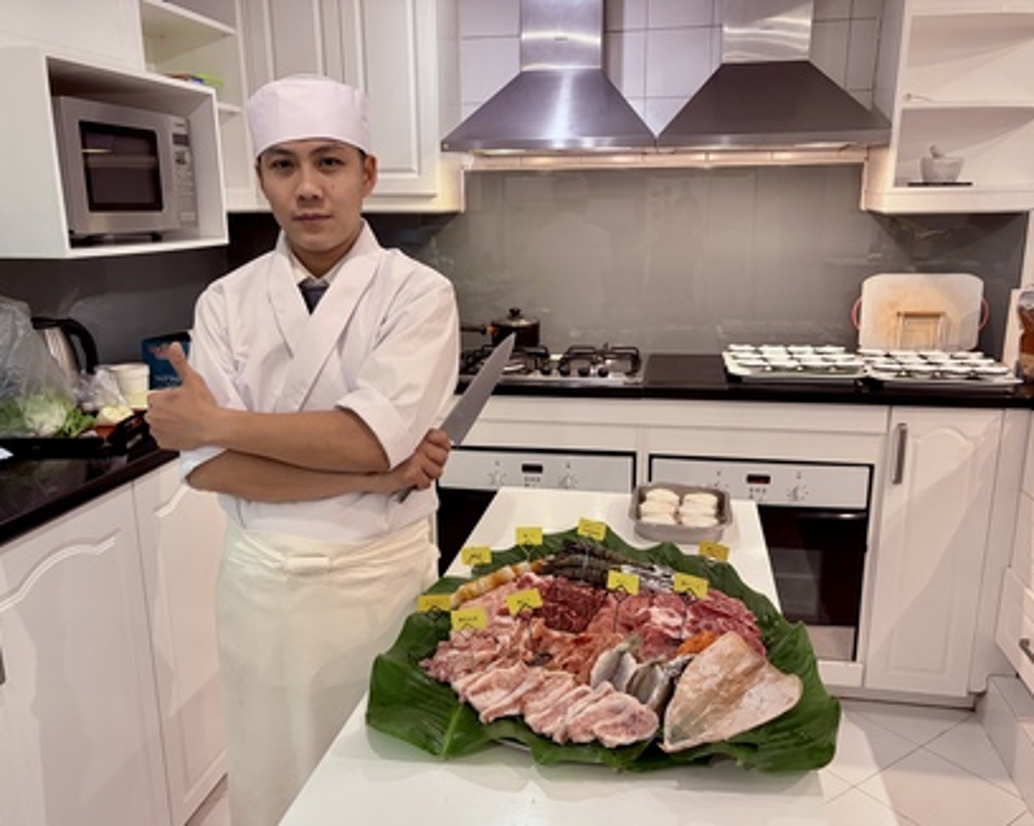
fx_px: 856
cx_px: 514
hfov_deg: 62.2
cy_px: 426
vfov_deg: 51.5
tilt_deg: -13.1
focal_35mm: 28
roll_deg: +0.8
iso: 250
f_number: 1.6
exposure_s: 1/50
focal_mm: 5.96
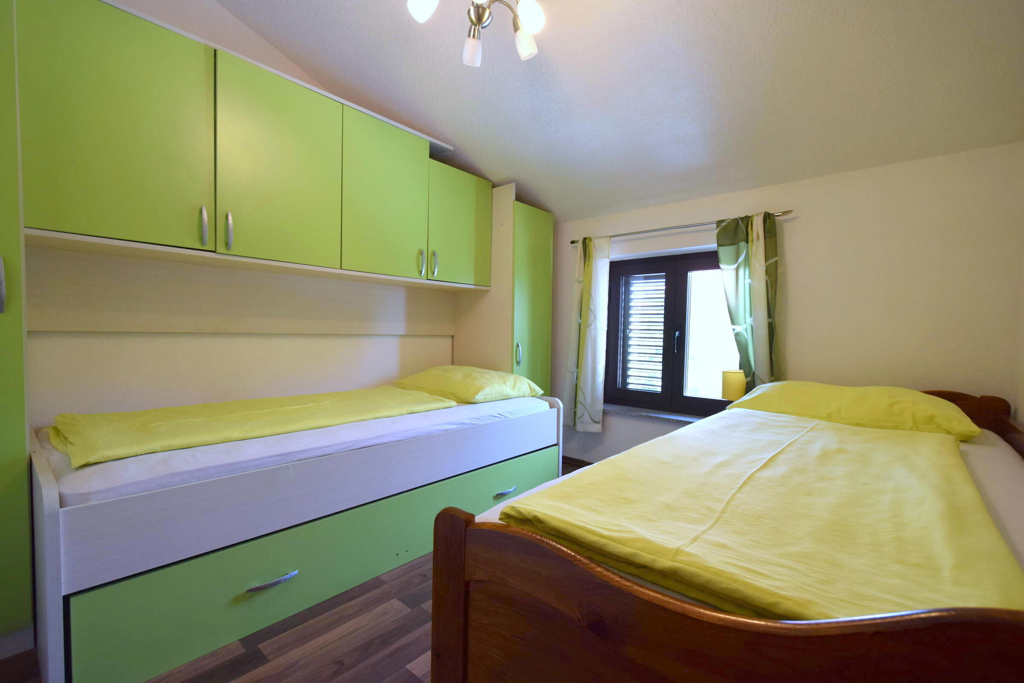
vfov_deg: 77.3
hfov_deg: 100.4
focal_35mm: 15
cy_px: 342
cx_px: 512
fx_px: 427
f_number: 4.5
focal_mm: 10
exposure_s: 1/80
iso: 400
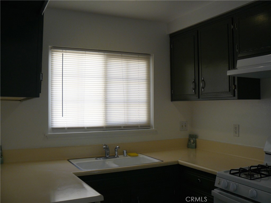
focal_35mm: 36
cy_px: 102
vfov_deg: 39.7
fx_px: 282
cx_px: 136
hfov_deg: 51.4
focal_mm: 6
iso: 100
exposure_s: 1/60
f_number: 2.8
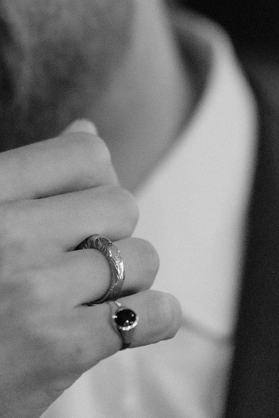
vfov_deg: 9.3
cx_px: 47
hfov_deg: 6.2
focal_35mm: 222
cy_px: 99
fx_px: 2581
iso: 5000
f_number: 1.8
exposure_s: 1/250
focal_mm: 85
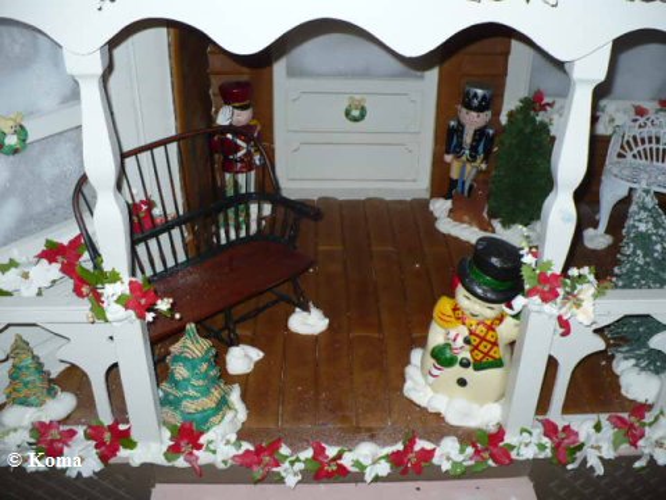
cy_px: 250
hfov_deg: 50.1
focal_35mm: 37
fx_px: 712
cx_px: 333
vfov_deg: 38.7
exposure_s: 1/30
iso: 100
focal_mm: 6.1
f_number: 2.8
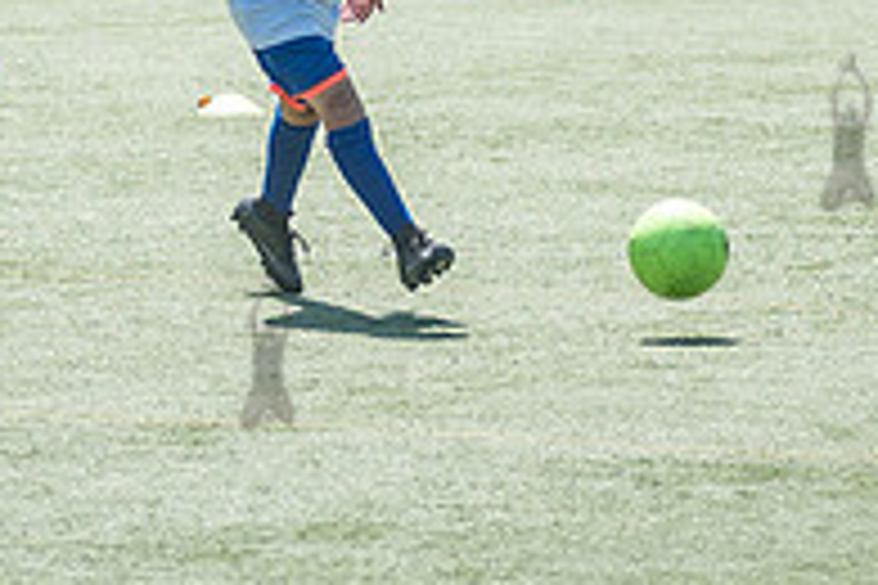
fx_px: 10145
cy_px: 106
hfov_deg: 5.0
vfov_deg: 3.3
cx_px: 422
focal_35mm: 416
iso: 200
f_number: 4
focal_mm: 100
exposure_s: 1/1600
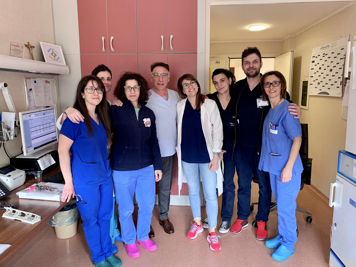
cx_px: 178
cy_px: 134
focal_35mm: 26
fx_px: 267
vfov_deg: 53.1
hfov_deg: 67.3
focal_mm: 4.25
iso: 160
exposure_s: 1/60
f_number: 1.8
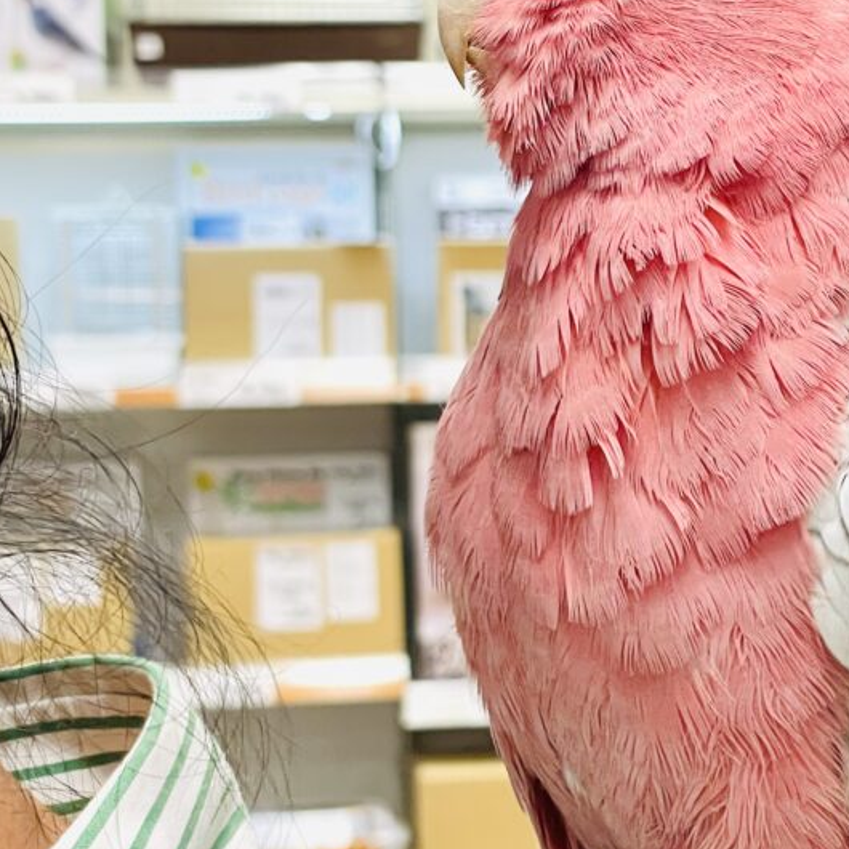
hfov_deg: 16.3
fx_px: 2886
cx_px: 897
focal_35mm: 104
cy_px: 328
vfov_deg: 16.7
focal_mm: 6
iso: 100
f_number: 2
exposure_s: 1/100
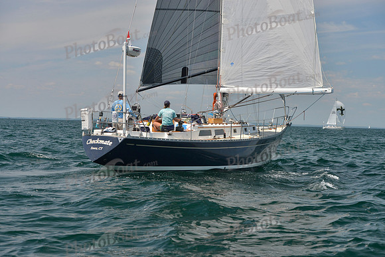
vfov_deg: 19.5
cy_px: 128
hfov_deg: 28.8
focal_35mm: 70
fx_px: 749
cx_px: 192
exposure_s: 1/800
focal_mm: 70
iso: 400
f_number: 7.1
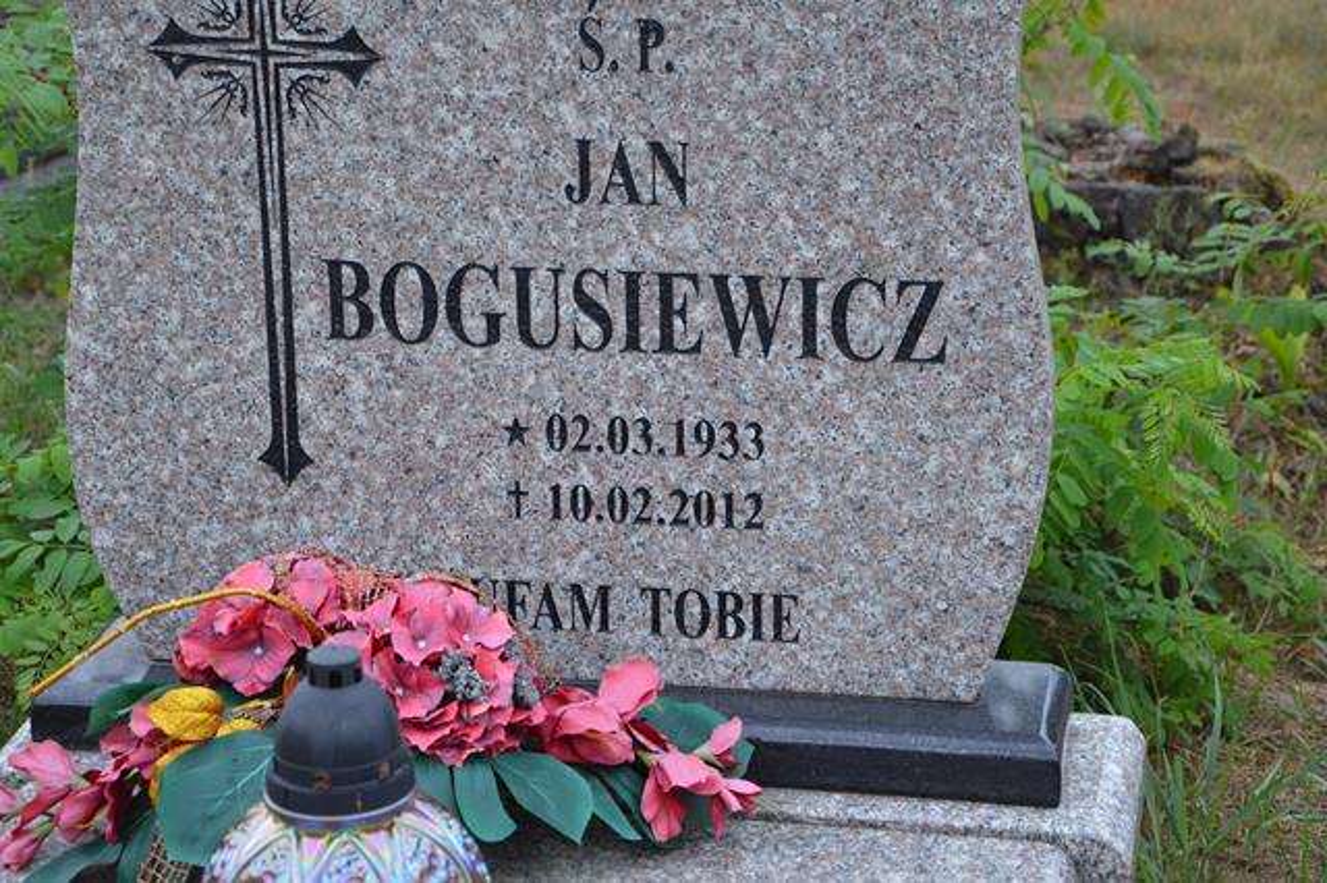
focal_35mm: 93
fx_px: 3426
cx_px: 664
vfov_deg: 14.7
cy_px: 442
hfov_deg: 21.9
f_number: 5.6
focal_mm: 62
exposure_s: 1/125
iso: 220
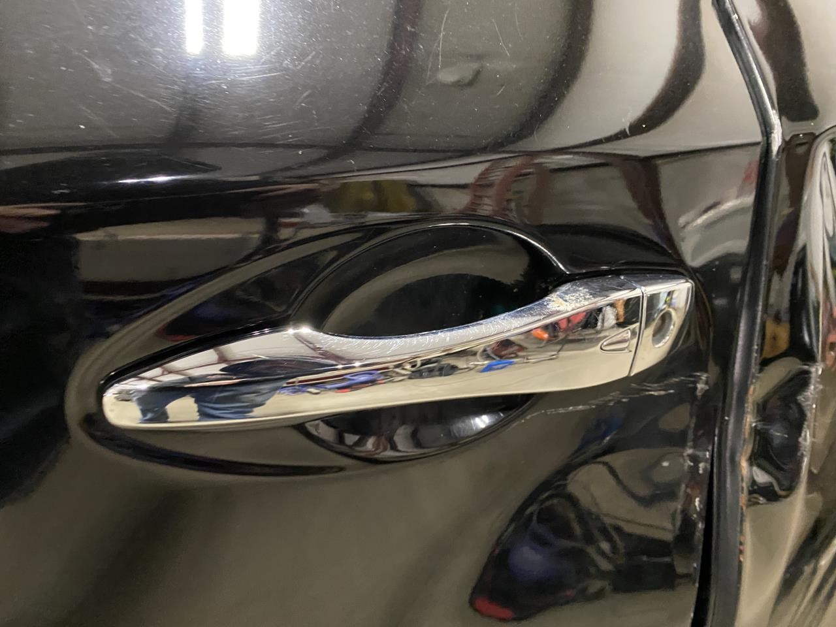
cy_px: 314
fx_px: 628
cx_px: 418
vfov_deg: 53.1
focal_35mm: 26
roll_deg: -4.9
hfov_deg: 67.3
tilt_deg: -17.2
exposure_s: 1/30
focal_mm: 4.25
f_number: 1.8
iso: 800
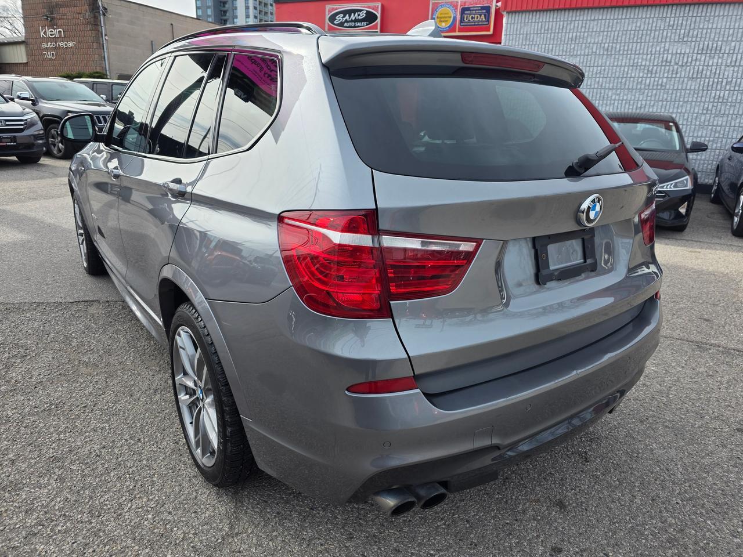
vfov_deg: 58.9
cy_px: 278
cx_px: 372
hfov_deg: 73.9
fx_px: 494
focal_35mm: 23
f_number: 1.7
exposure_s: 1/2397
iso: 80
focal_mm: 6.3
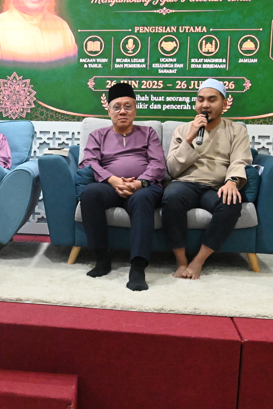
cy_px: 208
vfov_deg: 34.5
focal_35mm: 58
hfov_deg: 22.6
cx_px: 6
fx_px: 659
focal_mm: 34
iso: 16000
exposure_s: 1/250
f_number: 5
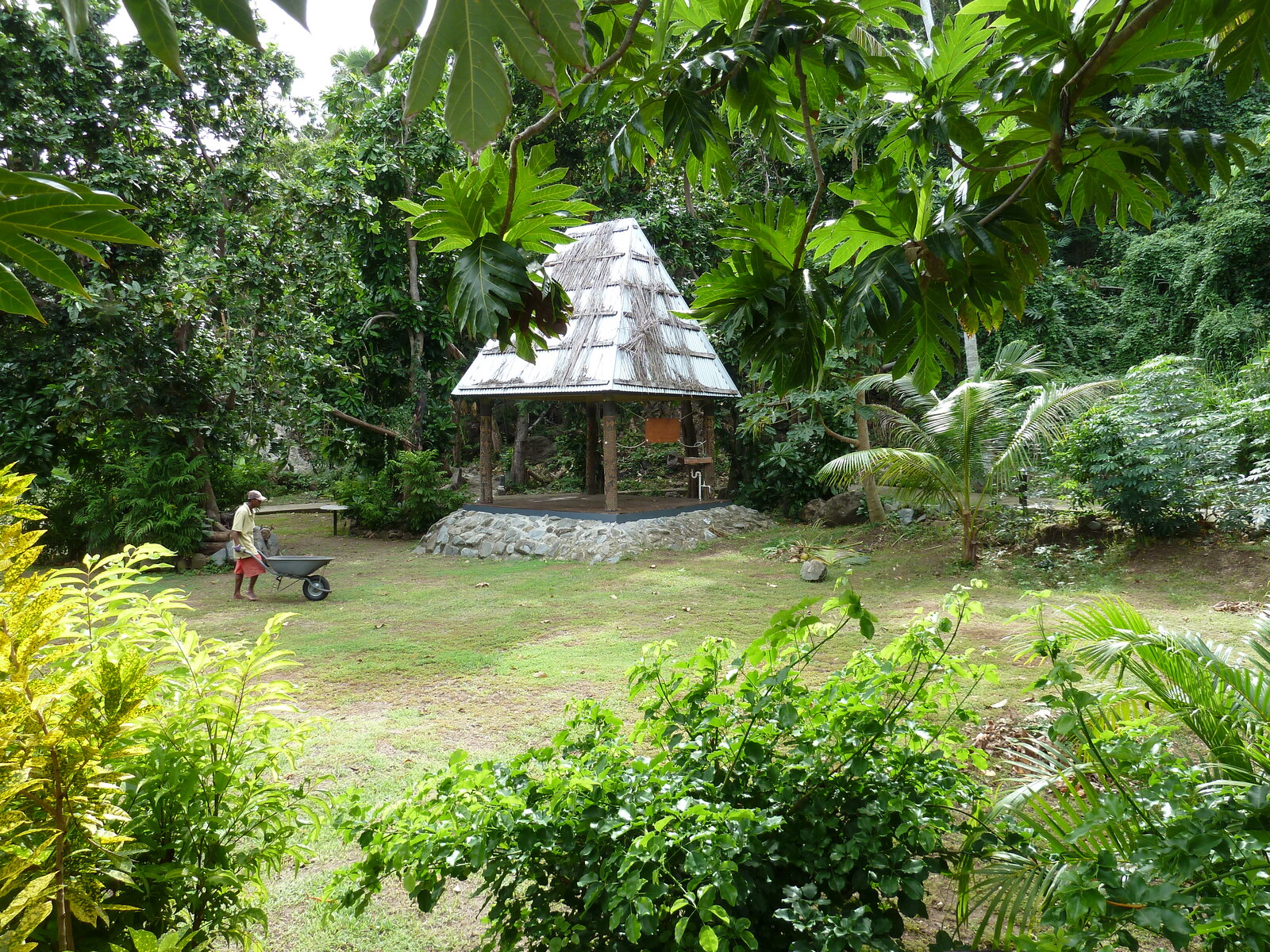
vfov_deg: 54.9
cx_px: 635
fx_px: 917
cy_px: 476
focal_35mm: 25
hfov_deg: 69.4
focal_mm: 4.1
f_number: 3.5
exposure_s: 1/125
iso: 80
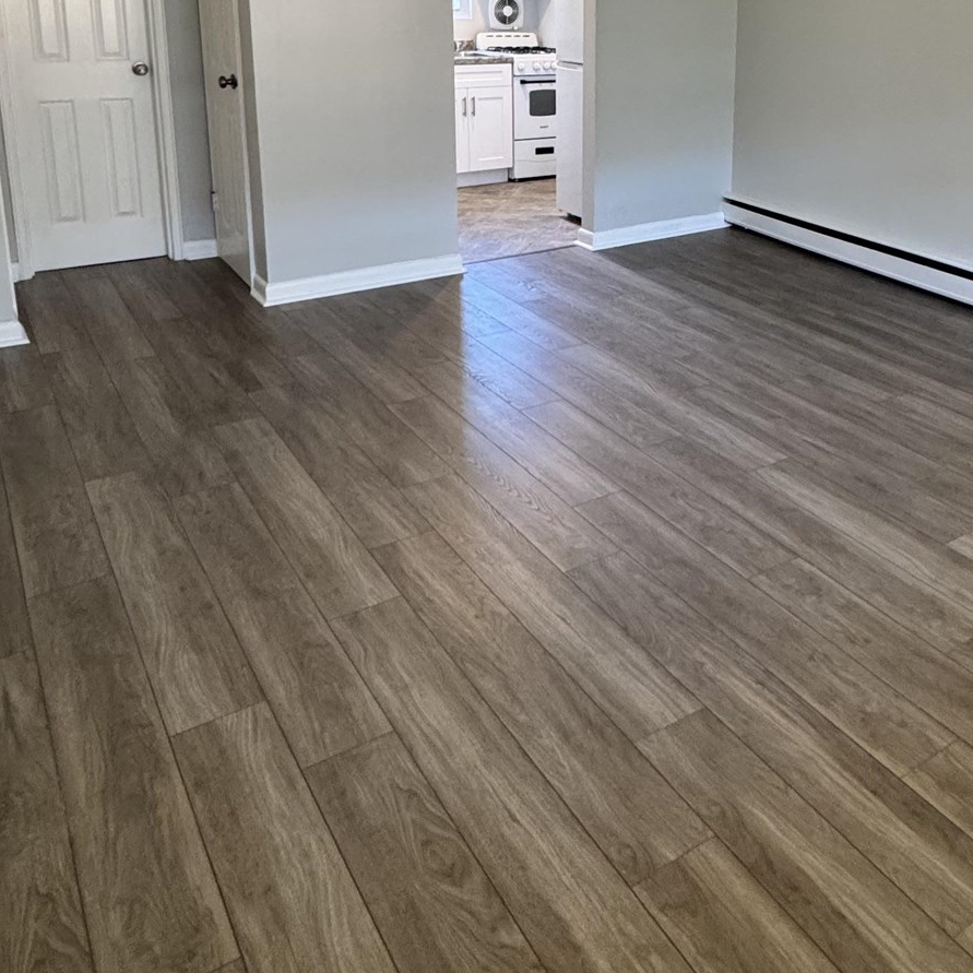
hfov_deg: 49.5
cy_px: 204
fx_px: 1018
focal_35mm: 32
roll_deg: -1.3
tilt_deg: -12.9
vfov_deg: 48.4
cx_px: 702
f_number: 2.2
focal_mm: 2.22
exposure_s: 1/66
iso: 320
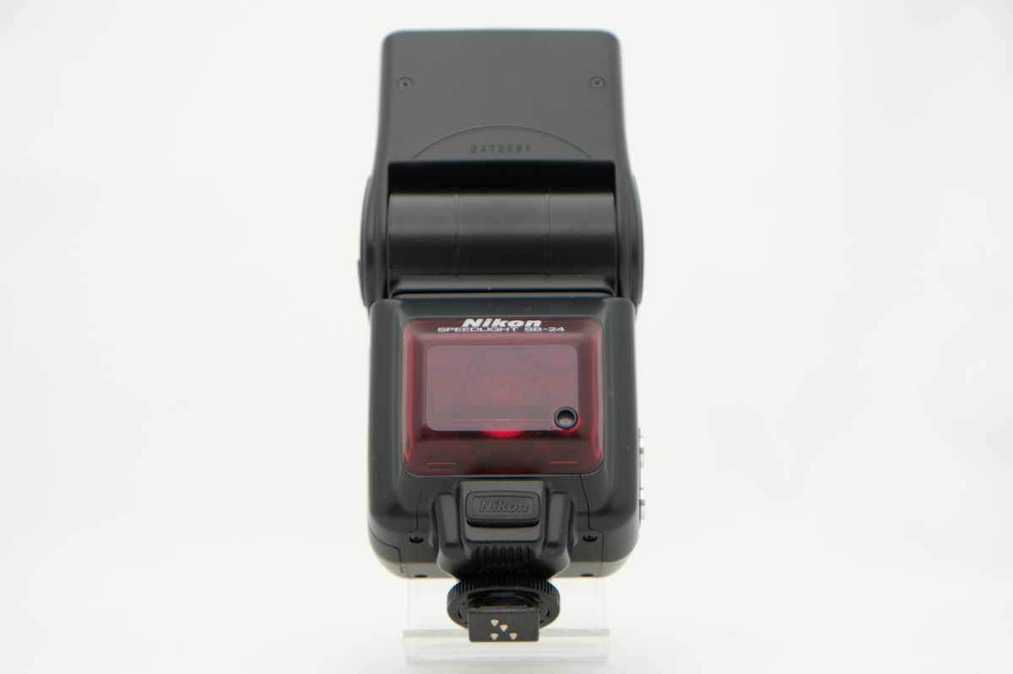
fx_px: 1799
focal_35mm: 64
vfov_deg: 21.2
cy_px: 337
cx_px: 506
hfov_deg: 31.4
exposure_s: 1/125
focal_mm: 42.5
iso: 200
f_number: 8
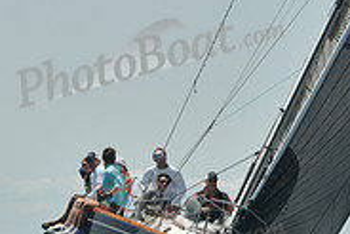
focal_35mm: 629
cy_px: 130
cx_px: 384
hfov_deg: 3.3
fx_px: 6120
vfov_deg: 2.2
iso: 320
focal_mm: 200
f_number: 9
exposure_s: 1/640
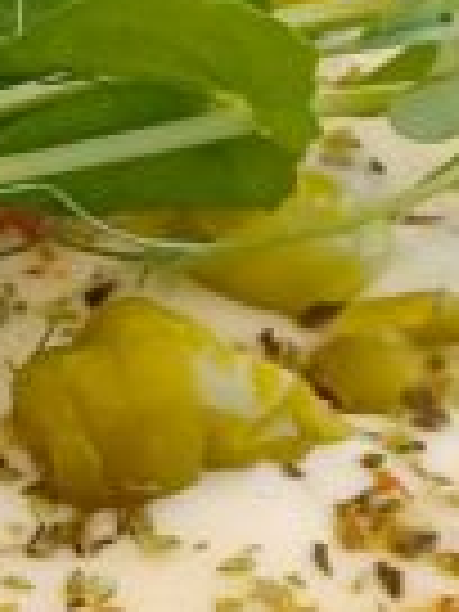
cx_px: -216
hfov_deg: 7.8
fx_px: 3324
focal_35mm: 188
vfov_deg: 10.4
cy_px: 652
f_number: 1.8
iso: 50
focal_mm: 4.65
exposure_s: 1/253
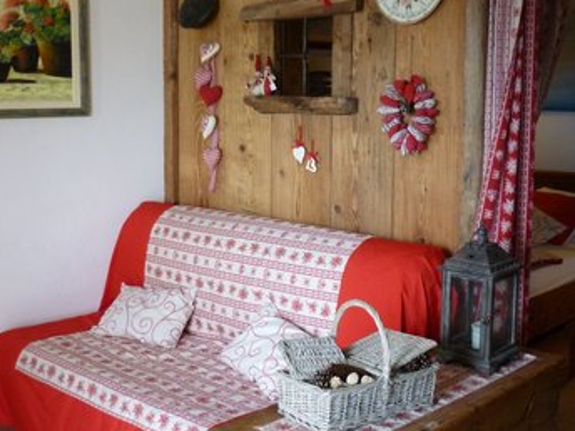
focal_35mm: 46
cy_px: 170
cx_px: 309
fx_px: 764
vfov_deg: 31.4
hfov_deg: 41.2
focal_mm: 5.5
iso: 400
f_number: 2.8
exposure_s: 1/30
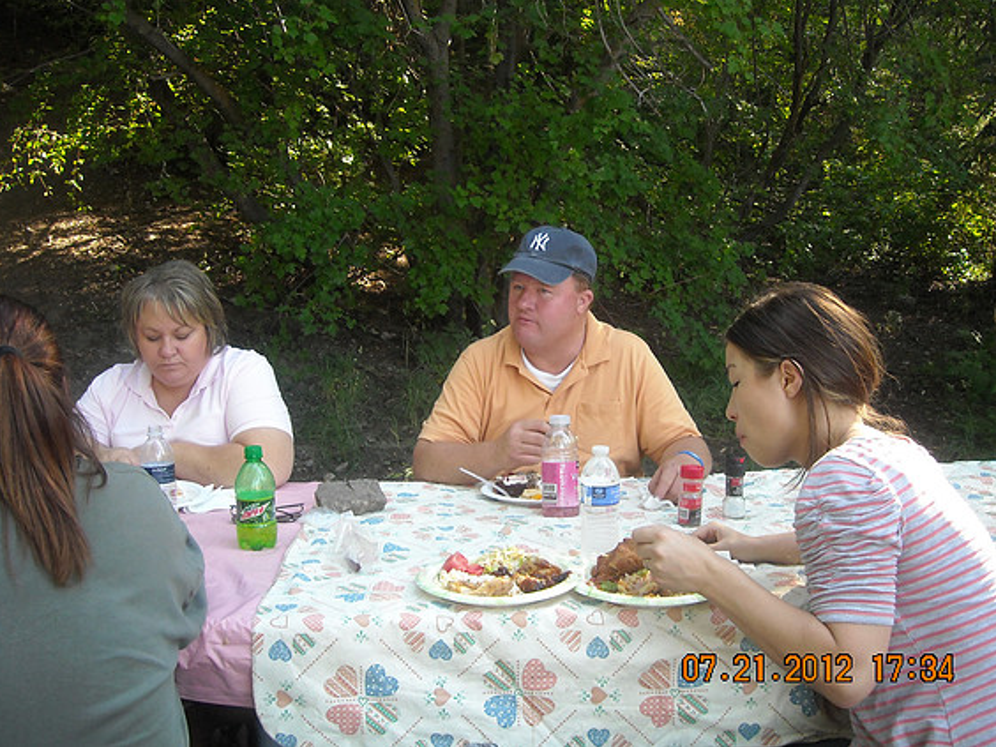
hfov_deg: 51.3
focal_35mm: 36
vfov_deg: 39.7
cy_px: 365
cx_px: 486
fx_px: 1036
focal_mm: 5.7
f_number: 2.8
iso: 147
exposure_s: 1/60
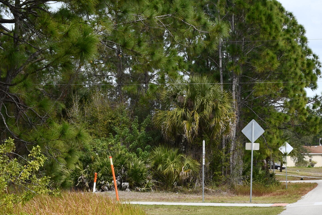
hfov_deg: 15.8
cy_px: 196
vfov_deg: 10.7
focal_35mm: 127
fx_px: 1136
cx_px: 332
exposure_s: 1/320
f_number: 9
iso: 100
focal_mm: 40
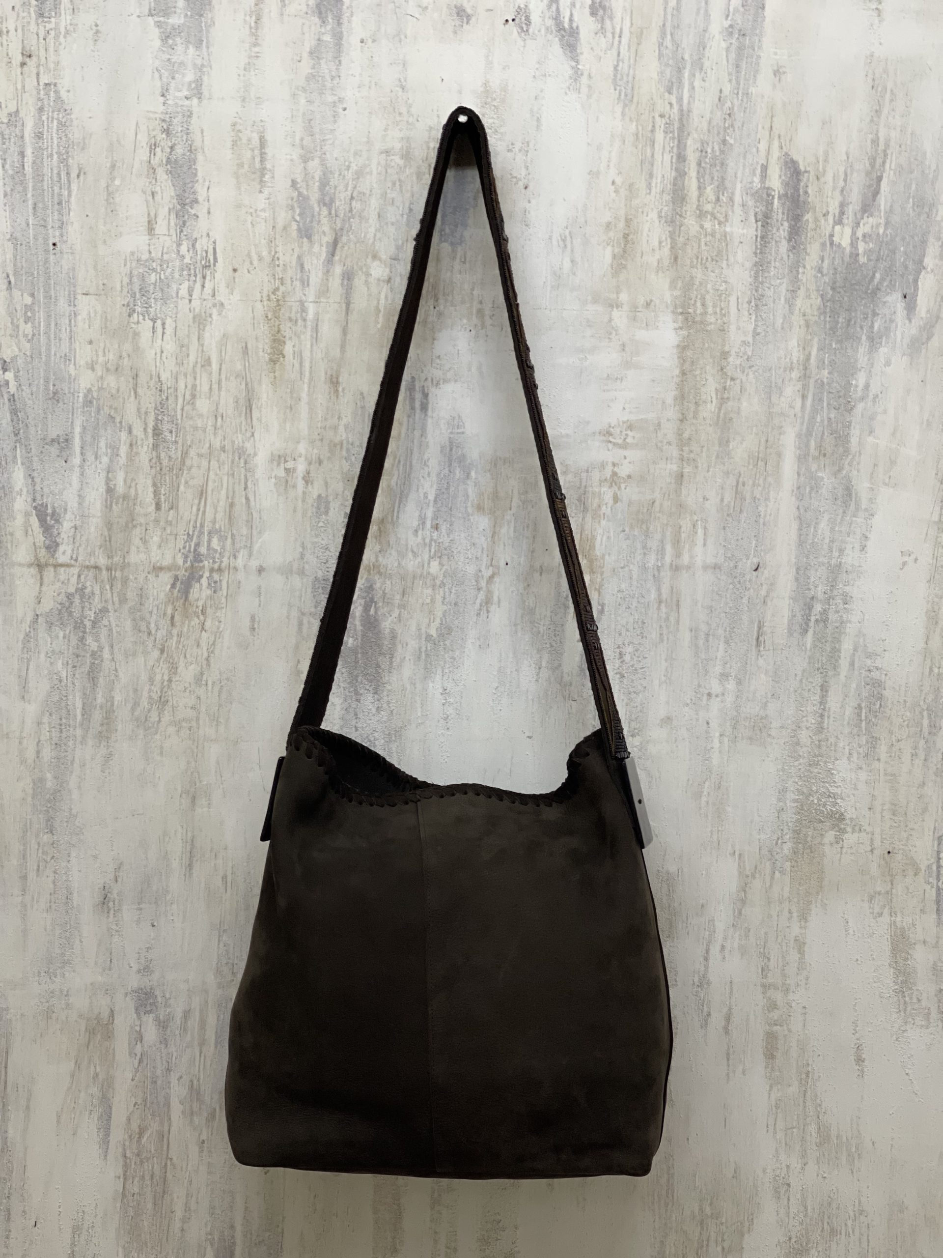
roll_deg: -0.1
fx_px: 2325
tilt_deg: -4.1
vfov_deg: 30.3
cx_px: 472
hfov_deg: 22.9
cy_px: 629
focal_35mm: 64
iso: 250
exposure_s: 1/69
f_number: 2.2
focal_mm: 7.5
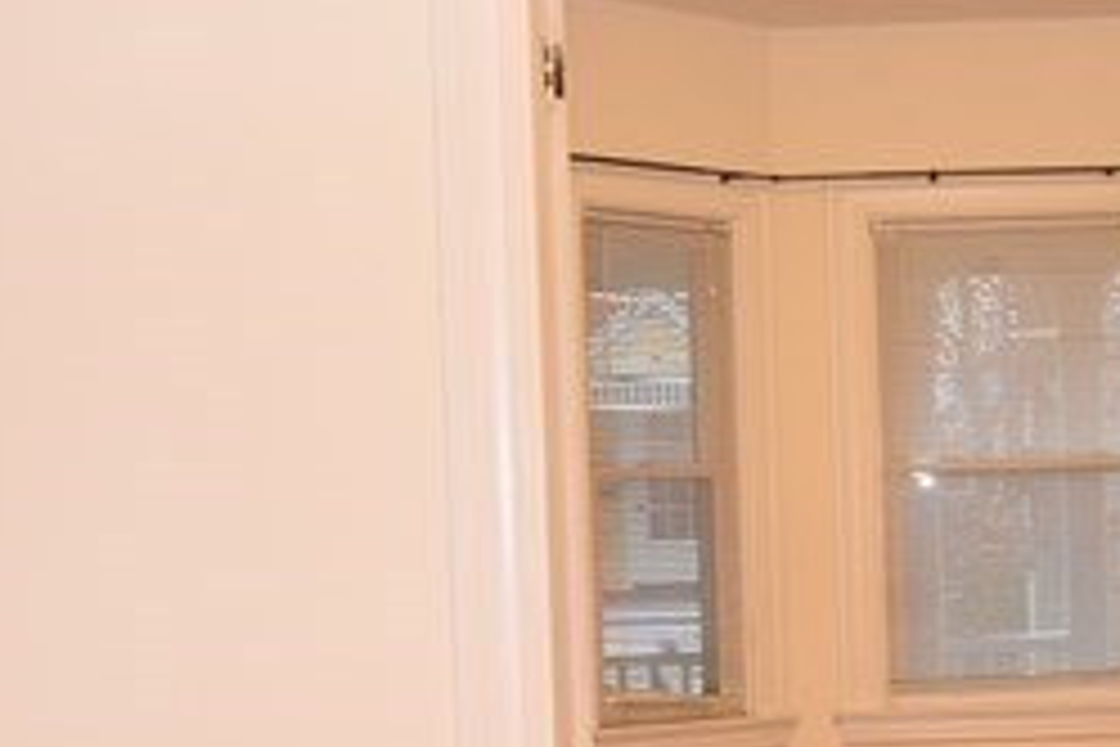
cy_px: 668
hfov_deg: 26.8
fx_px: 2302
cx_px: 891
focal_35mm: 74
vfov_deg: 18.1
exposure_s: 1/60
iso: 800
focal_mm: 12
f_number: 4
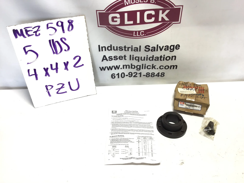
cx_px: 122
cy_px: 92
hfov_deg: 58.4
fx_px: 219
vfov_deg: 45.4
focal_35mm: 31
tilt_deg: -39.5
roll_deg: +1.9
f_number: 2.4
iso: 25
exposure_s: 1/126
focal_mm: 3.3
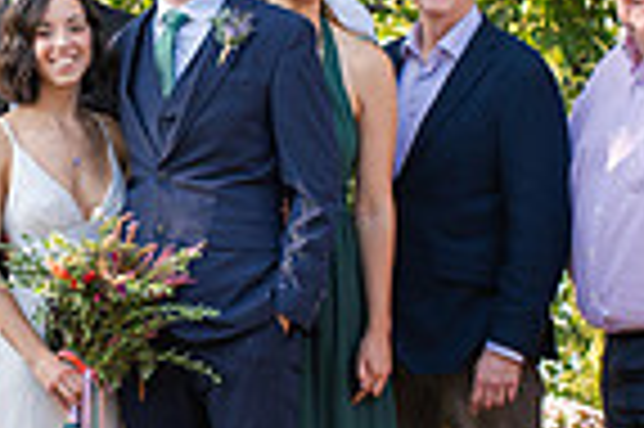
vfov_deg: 8.7
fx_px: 2805
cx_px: 18
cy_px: 182
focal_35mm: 157
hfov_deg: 12.9
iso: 360
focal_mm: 35
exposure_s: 1/640
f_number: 3.2
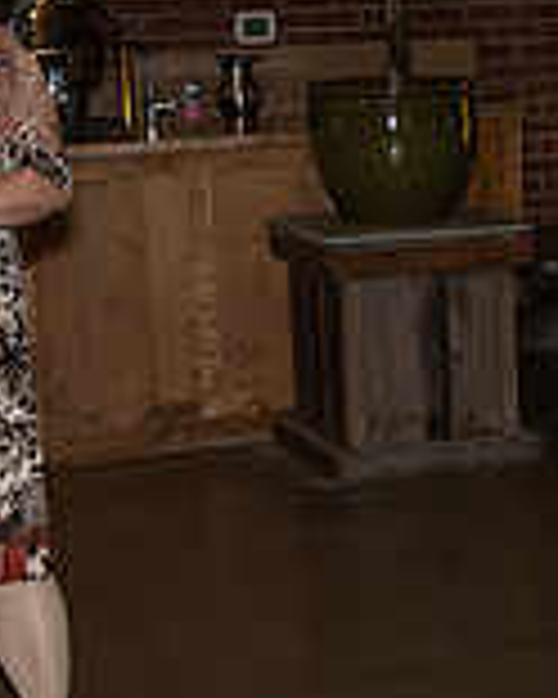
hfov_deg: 14.6
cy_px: 415
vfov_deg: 18.8
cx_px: 676
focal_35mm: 102
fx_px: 2106
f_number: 2.8
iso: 2000
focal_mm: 24
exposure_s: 1/125
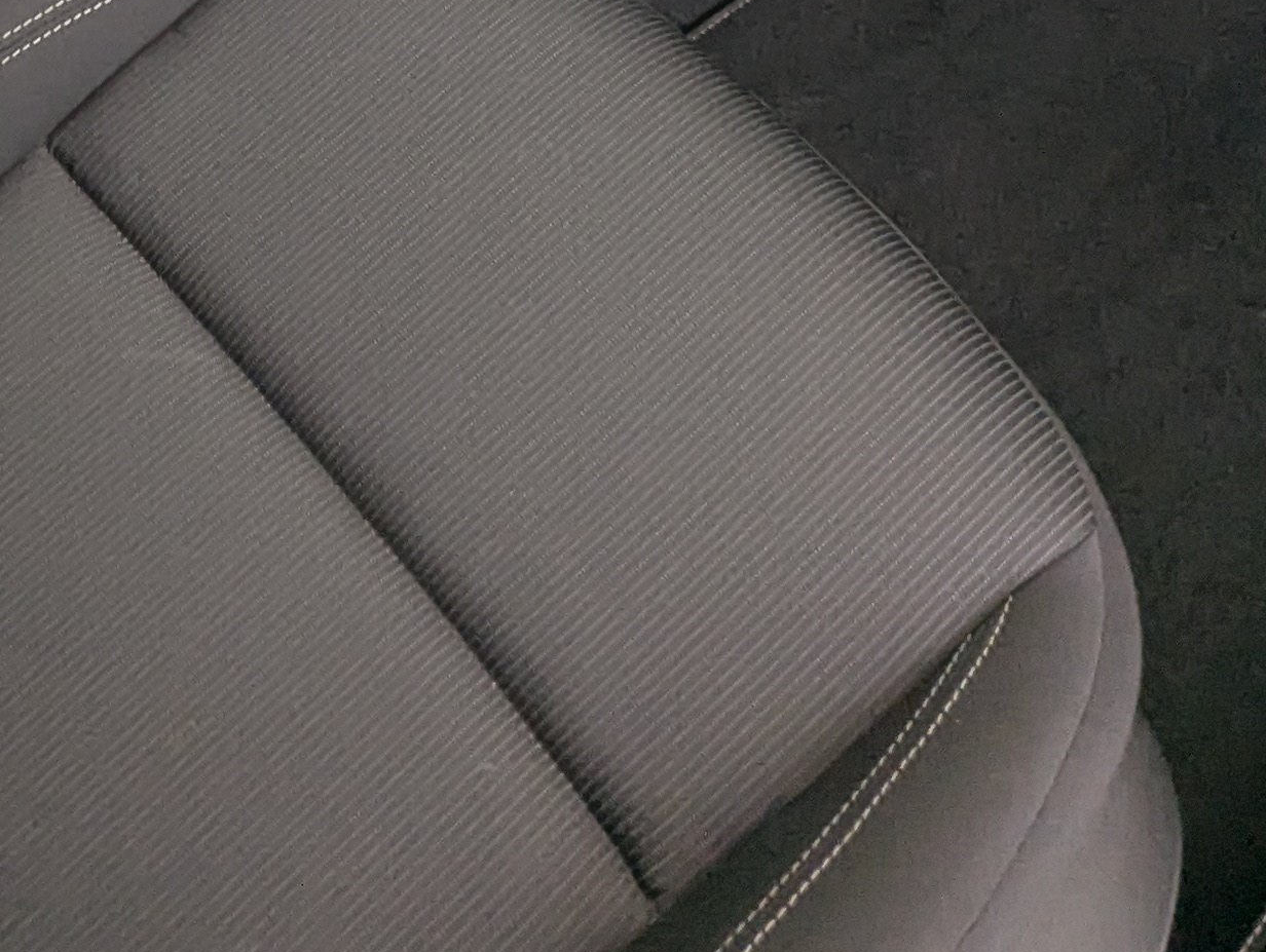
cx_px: 107
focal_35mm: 53
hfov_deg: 34.0
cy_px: -423
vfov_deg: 23.0
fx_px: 1941
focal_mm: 2.35
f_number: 2.2
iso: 66
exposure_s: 1/43.9
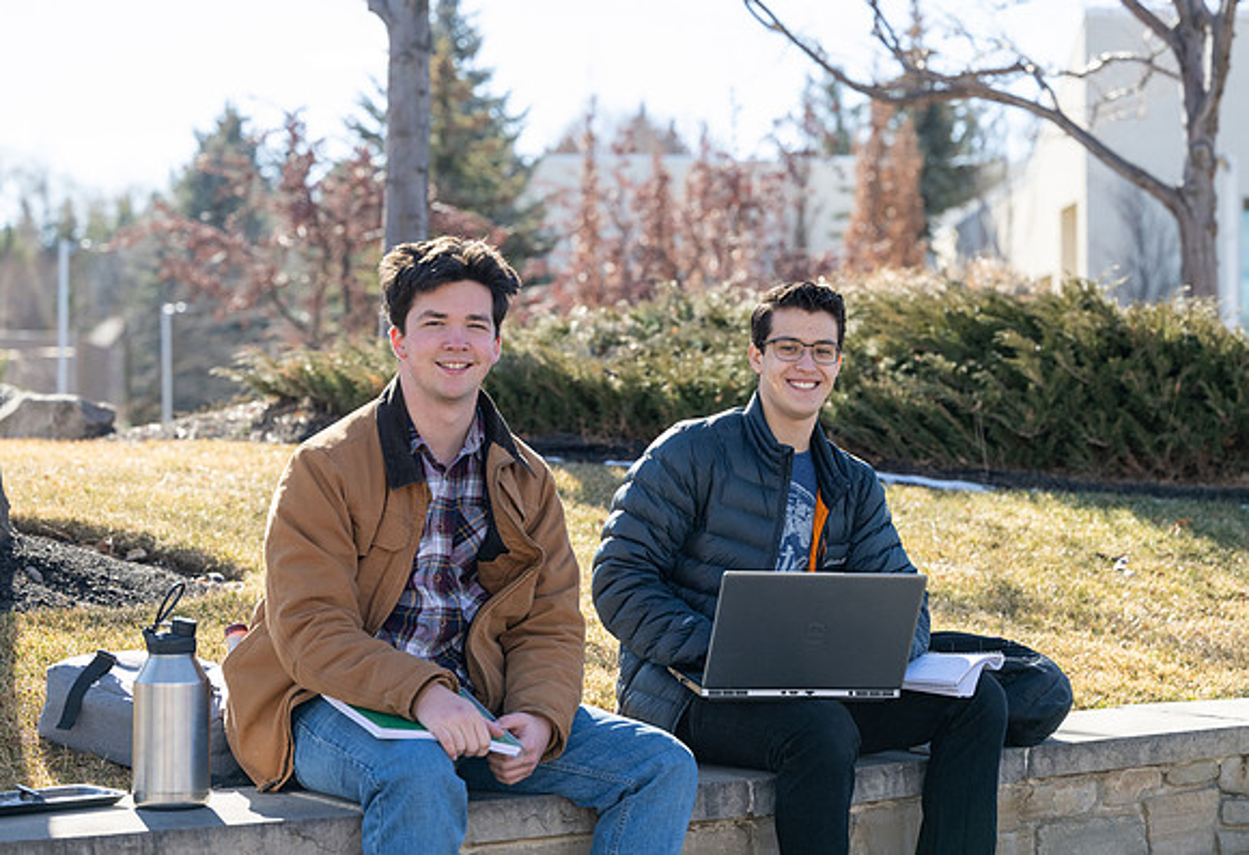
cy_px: 375
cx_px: 666
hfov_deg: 24.8
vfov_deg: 17.1
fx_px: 2839
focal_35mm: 81
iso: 640
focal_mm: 71
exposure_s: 1/2500
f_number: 3.5
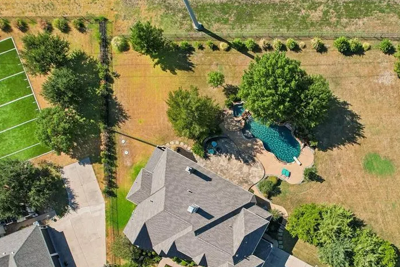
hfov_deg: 57.1
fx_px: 355
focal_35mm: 32
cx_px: 274
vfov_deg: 40.3
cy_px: 191
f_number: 2.8
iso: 200
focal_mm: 8.4
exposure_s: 1/2500
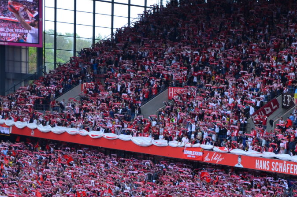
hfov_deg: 16.6
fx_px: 997
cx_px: 303
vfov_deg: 11.1
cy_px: 216
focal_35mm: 121
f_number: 6.3
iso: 200
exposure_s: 1/160
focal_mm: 34
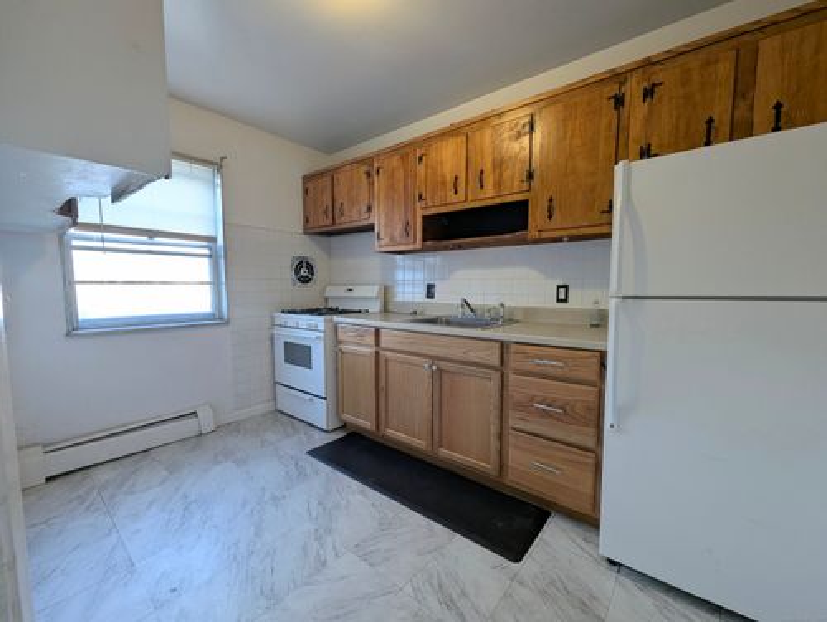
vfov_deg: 90.0
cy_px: 311
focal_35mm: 13
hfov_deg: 106.1
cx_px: 414
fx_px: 311
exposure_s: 1/24
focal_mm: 1.95
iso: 64
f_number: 2.2
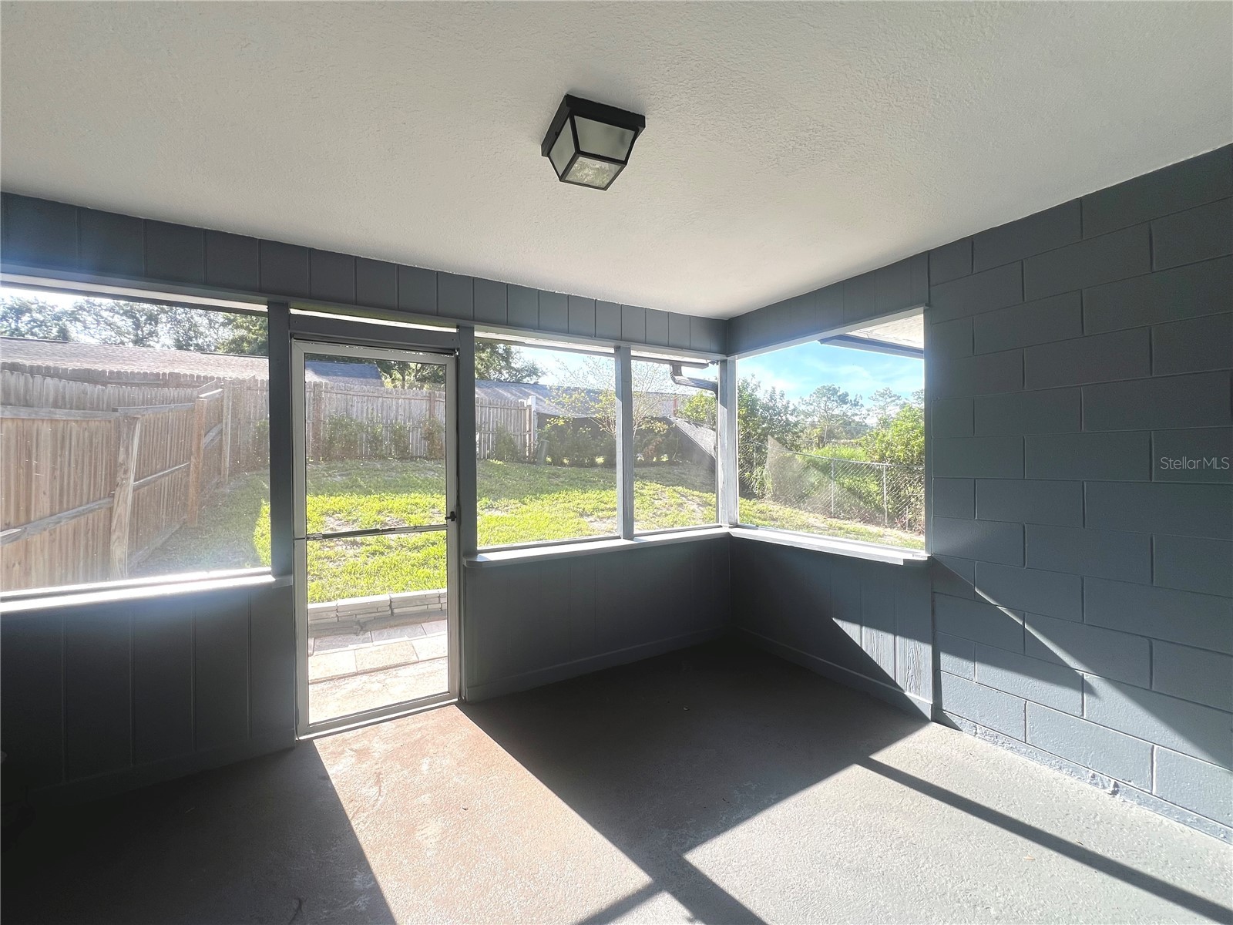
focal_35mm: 13
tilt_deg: -0.5
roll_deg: +0.8
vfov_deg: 89.9
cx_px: 616
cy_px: 462
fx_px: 463
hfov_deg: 106.2
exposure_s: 1/238
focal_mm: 1.57
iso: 32
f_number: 1.8
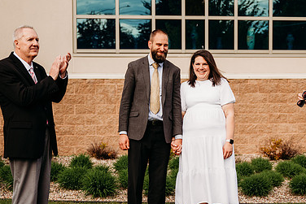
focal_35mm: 67
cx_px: 177
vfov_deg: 20.3
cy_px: 126
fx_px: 570
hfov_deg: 30.0
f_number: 2.8
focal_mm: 42
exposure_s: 1/1600
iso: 200
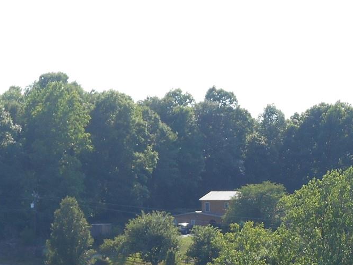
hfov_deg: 9.1
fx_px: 2203
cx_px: 263
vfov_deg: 6.8
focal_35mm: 216
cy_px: 324
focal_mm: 12.5
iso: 80
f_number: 4.5
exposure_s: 1/250
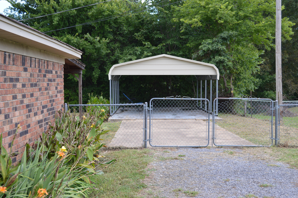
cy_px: 99
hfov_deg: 43.6
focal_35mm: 45
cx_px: 149
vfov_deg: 29.8
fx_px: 372
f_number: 5.6
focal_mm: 30
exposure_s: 1/125
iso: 180
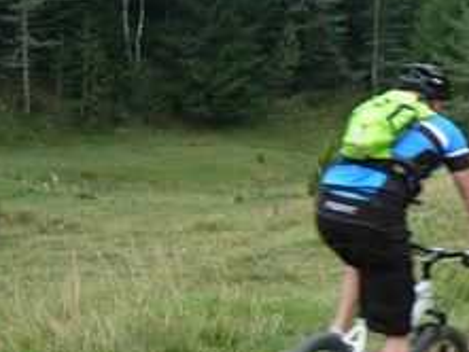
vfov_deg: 12.5
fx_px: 1600
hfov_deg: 15.7
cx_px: 646
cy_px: 248
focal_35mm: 118
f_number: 3
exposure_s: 1/71.8
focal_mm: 7.5
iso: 50
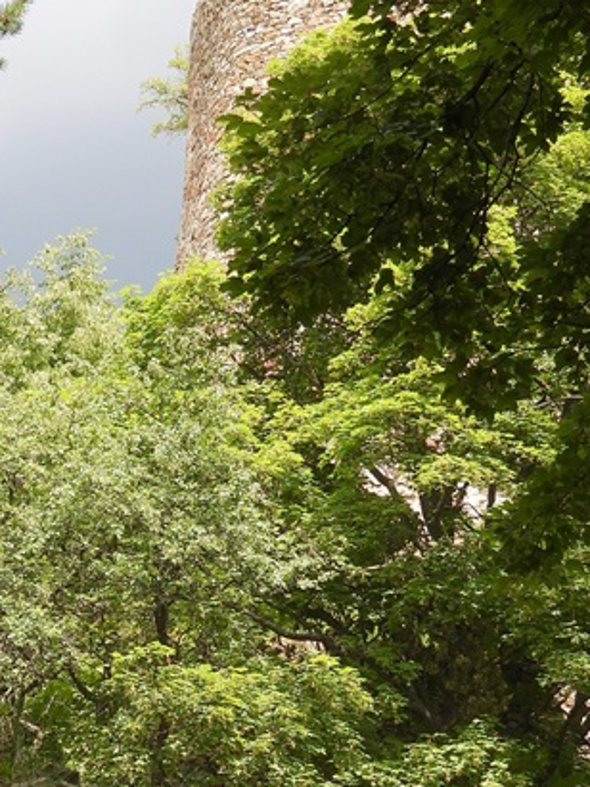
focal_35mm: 146
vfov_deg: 13.5
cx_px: 94
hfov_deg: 10.1
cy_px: 553
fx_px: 3320
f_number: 3.5
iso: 100
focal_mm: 13.4
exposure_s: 1/400
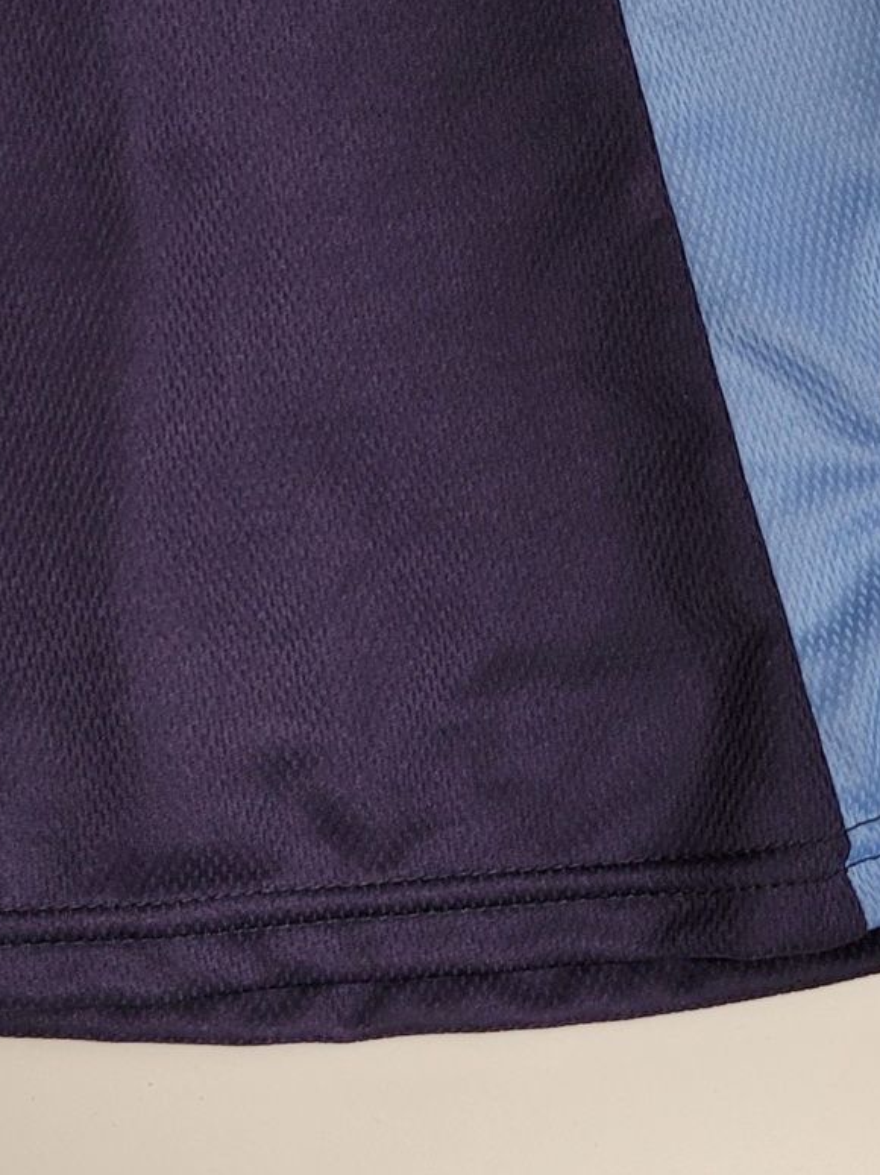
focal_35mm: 86
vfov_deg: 22.6
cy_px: 316
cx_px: 121
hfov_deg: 17.0
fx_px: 2917
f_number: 1.8
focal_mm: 5.4
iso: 160
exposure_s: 1/100
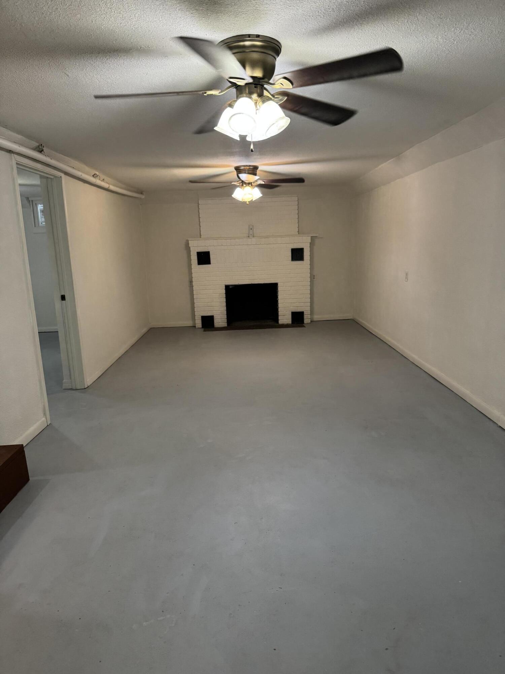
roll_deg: +2.2
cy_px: 337
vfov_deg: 71.6
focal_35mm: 24
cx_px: 252
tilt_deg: -11.1
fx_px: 467
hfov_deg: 56.8
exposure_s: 1/60
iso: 200
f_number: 1.78
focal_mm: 6.76
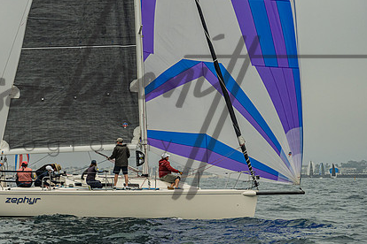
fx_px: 1814
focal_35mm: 178
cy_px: 108
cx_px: 88
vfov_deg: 7.7
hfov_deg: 11.5
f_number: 6.3
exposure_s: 1/3200
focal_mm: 105
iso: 400
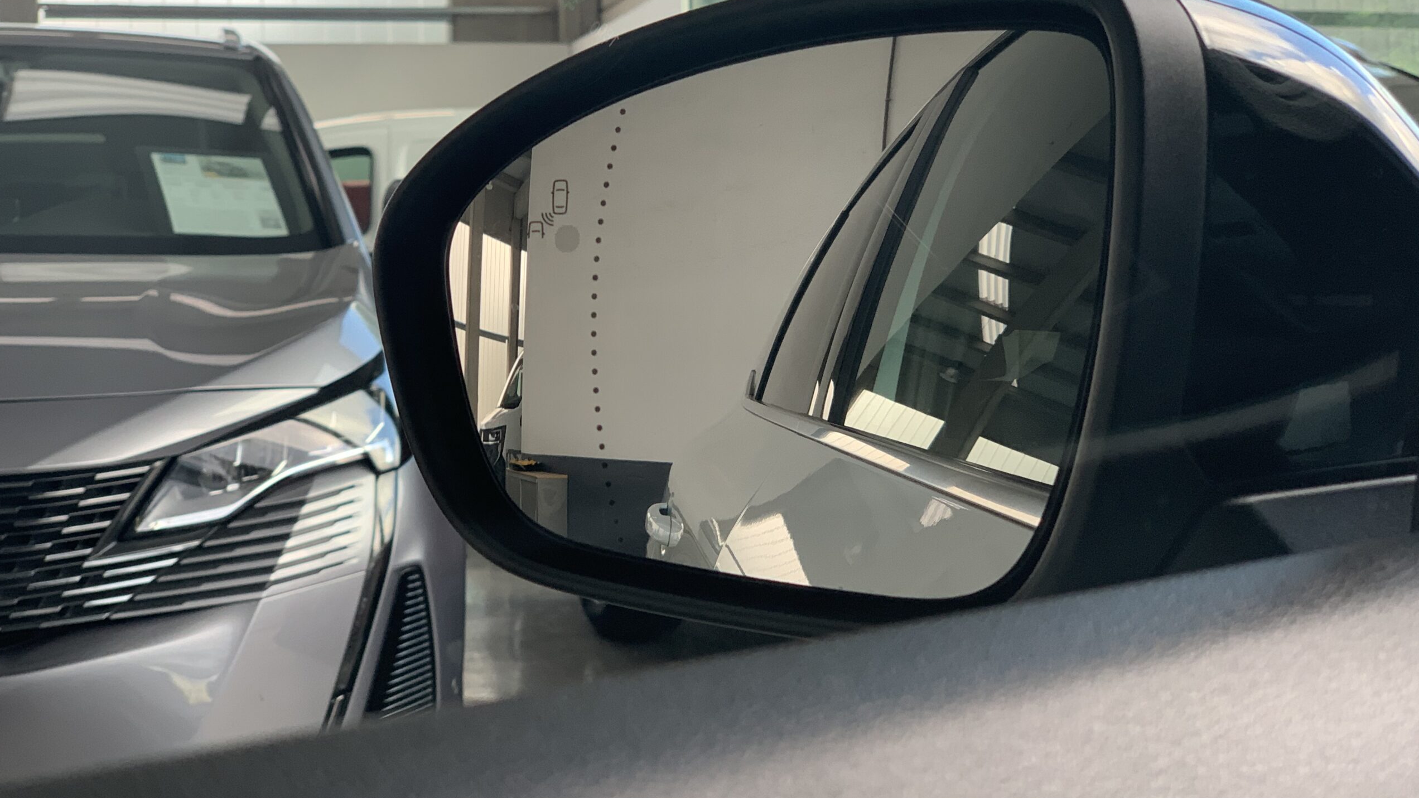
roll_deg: -0.2
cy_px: 270
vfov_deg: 21.0
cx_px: 710
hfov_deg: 36.6
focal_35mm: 57
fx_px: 2145
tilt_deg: -0.7
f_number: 2.4
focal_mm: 6
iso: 80
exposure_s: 1/122
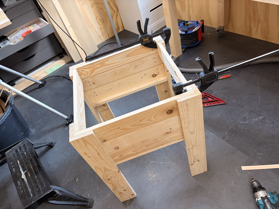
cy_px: 104
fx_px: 210
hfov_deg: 67.3
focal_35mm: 26
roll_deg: +20.4
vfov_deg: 53.1
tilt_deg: -43.9
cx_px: 140
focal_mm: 5.96
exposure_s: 1/60
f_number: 1.6
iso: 400
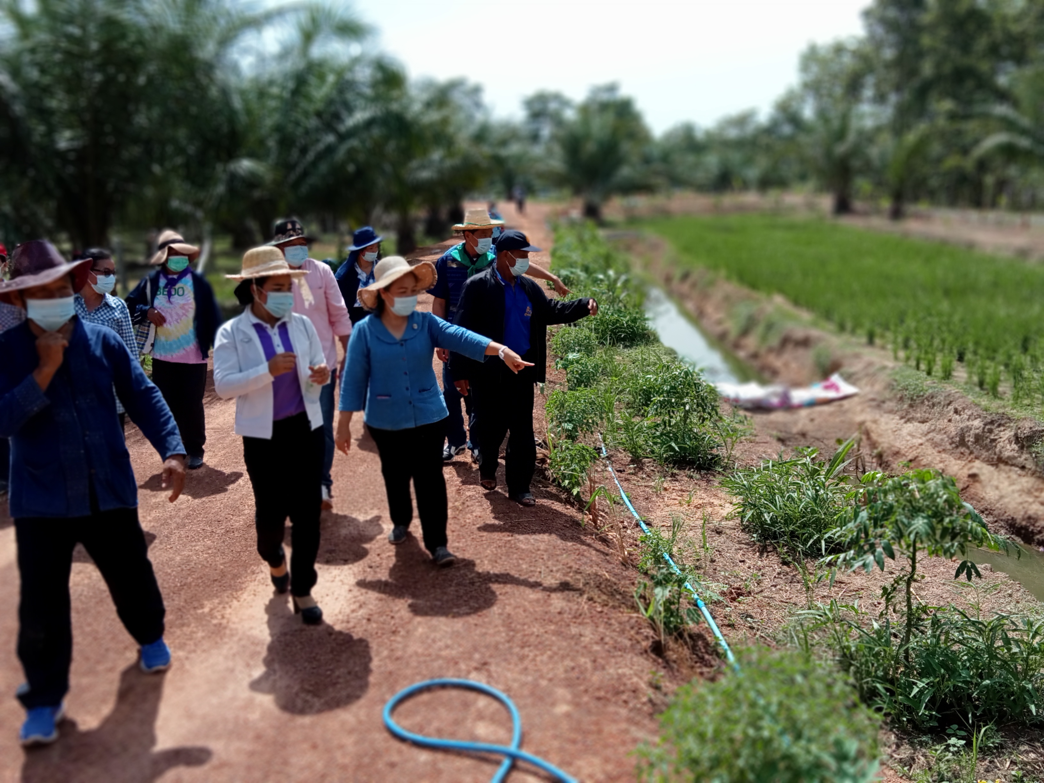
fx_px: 844
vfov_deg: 49.7
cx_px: 522
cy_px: 392
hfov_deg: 63.4
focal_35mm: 28
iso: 100
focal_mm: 3.46
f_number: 2.2
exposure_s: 1/881
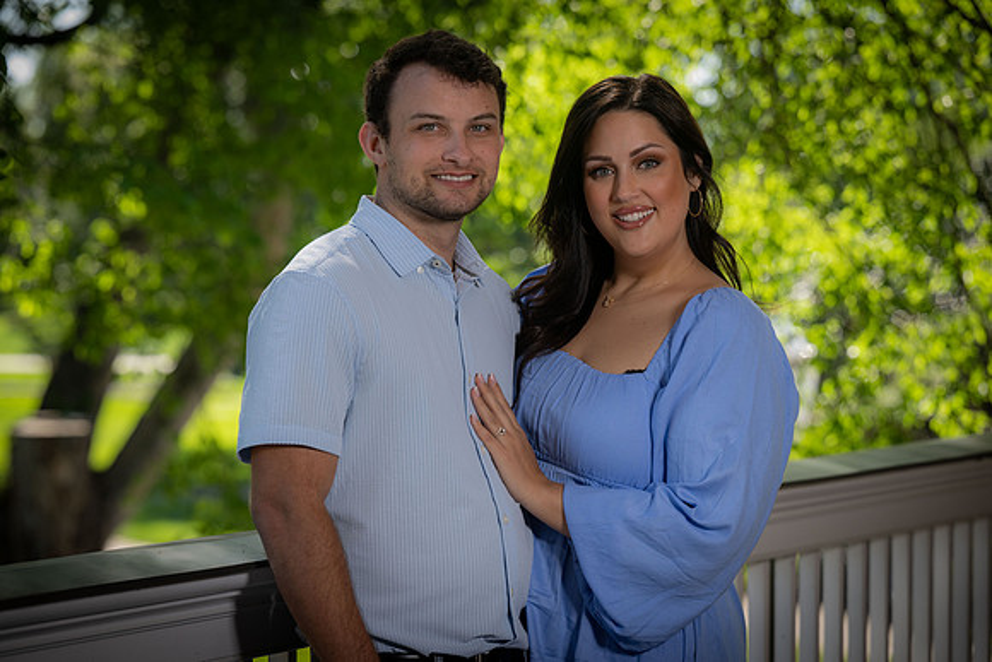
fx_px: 3169
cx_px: 496
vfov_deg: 11.9
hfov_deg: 17.8
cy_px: 331
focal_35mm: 115
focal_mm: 115
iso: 100
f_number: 4.5
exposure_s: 1/160
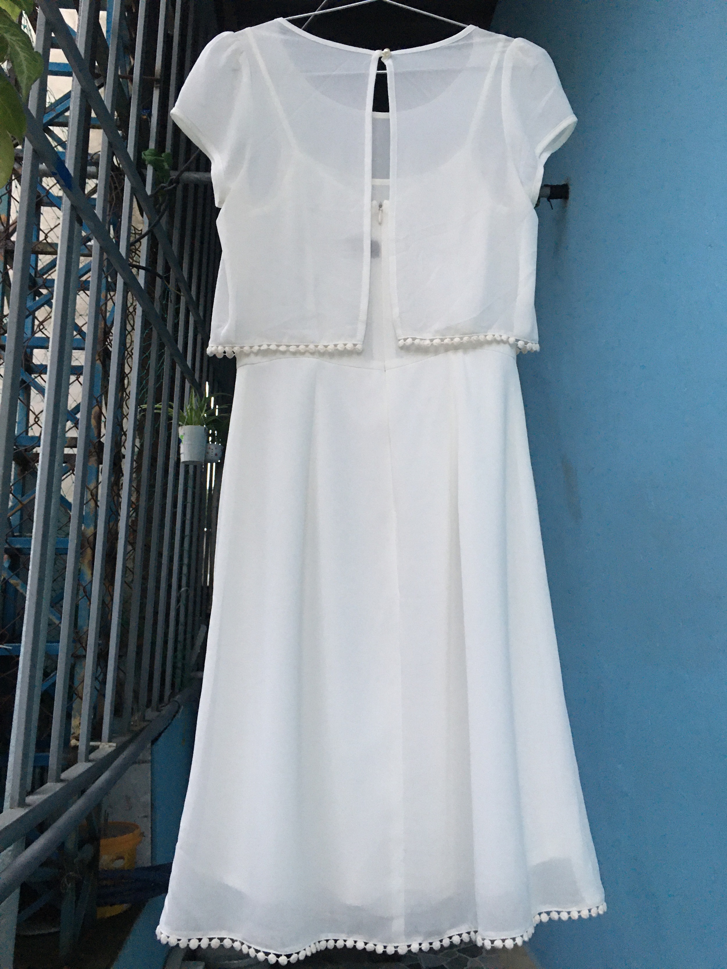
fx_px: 812
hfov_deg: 48.2
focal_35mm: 29
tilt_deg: +8.7
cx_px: 364
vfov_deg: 61.7
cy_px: 484
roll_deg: -0.4
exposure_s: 1/17
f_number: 2.2
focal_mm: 4.15
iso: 80
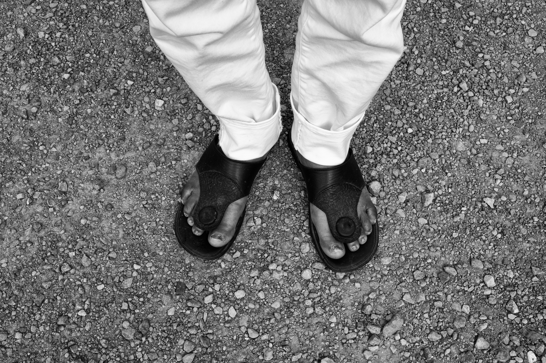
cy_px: 182
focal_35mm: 40
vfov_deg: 33.4
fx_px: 606
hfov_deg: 48.5
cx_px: 273
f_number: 16
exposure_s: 1/125
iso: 400
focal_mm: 40
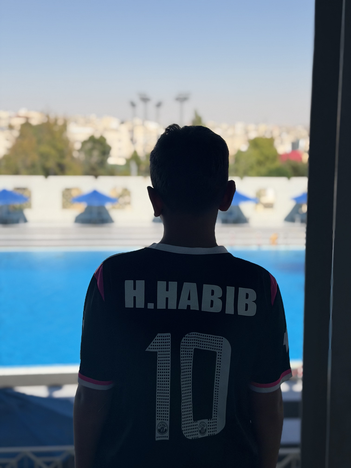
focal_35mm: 48
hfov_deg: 30.3
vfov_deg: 39.7
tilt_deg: -5.6
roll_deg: -1.9
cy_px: 234
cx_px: 176
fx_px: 649
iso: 64
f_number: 1.78
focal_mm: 6.76
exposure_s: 1/6024
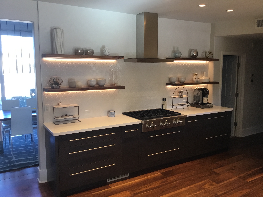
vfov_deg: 45.4
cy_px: 98
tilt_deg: -8.5
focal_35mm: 31
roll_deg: -1.0
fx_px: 236
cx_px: 132
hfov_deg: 58.4
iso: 32
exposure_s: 1/30
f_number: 2.4
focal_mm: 3.3
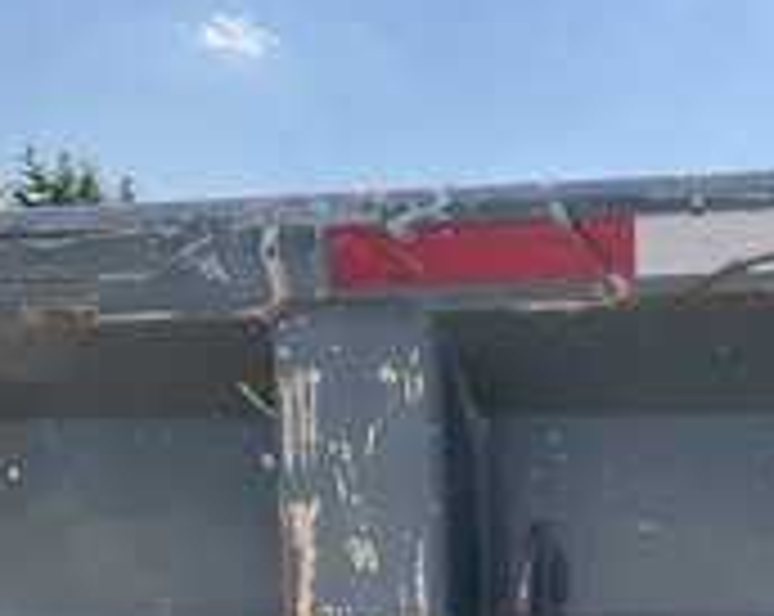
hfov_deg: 27.1
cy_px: 625
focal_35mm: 66
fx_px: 1509
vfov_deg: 22.2
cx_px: 783
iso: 25
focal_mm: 3
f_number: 1.8
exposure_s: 1/691
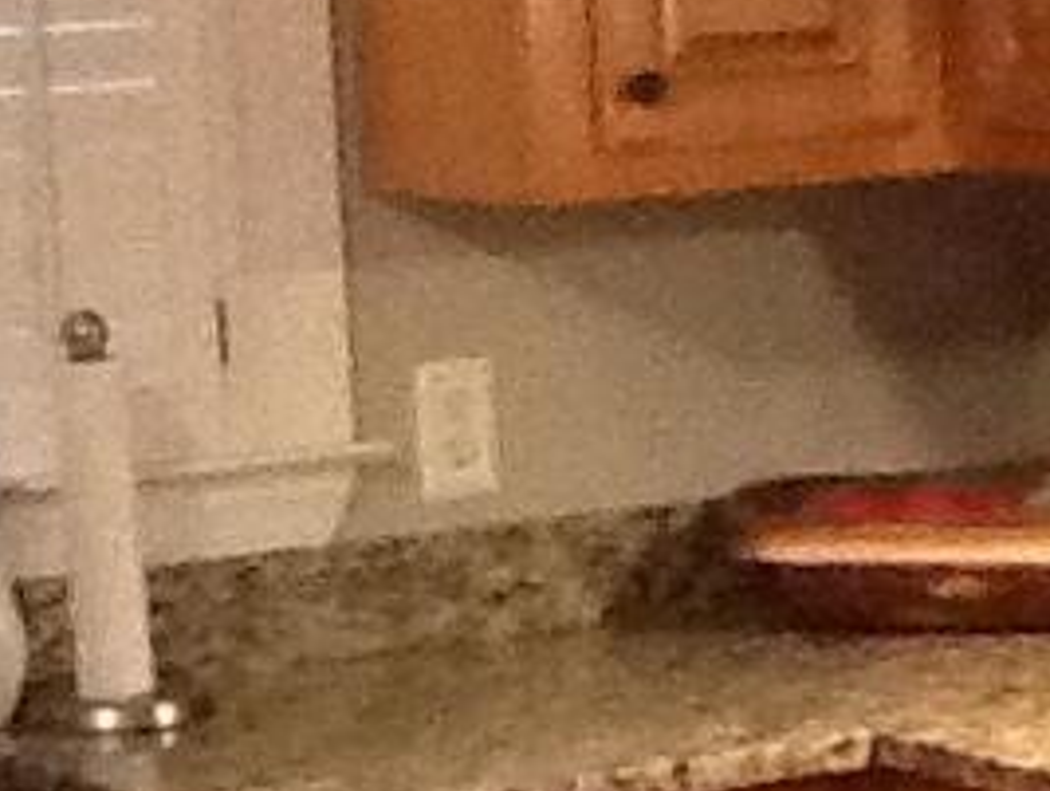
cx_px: 991
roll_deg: +2.5
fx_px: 4799
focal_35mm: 158
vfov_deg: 9.4
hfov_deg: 12.4
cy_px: 661
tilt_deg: -10.2
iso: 320
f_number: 2.4
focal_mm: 2.03
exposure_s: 1/24
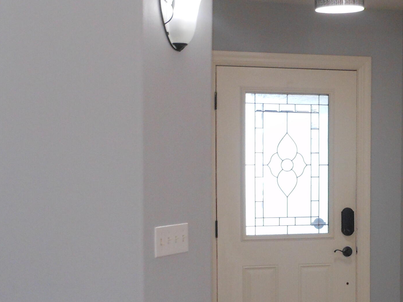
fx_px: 827
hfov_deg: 26.7
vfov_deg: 20.6
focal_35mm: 71
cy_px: 208
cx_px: 339
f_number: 4
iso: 250
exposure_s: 1/30
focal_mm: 5.9
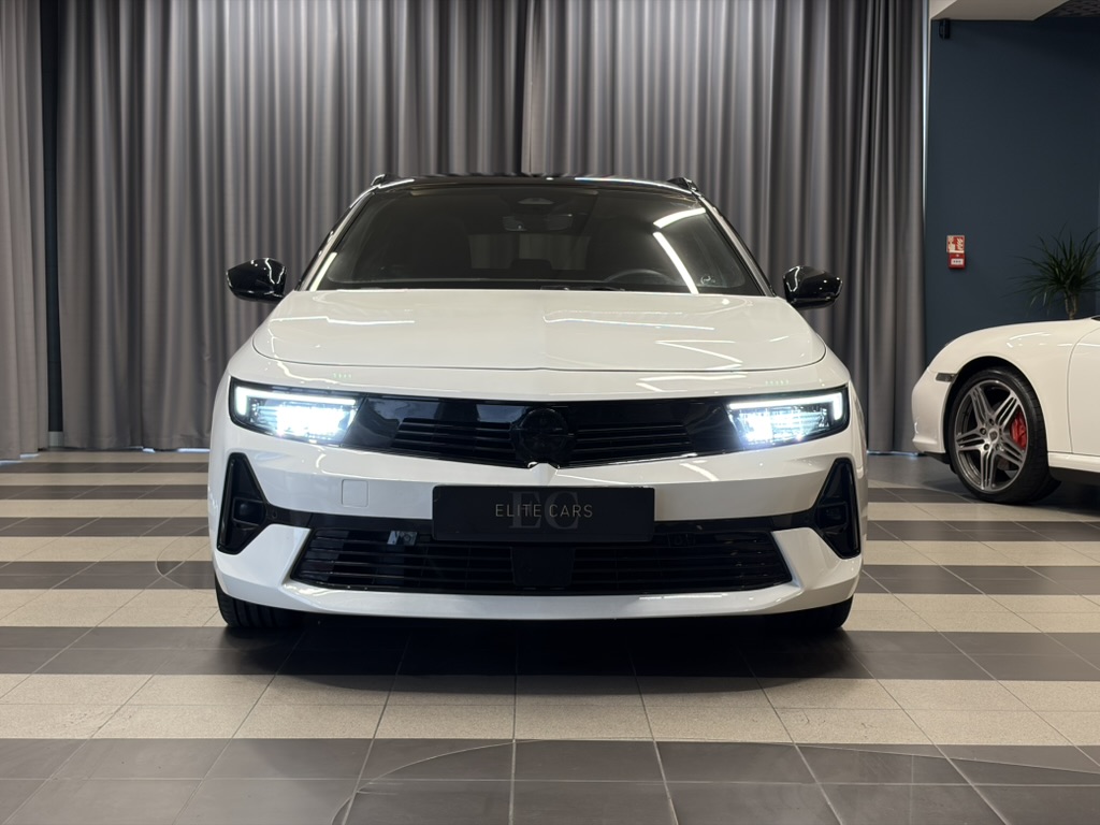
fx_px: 1652
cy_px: 412
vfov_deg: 28.0
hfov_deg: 36.8
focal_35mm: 52
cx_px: 550
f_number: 1.6
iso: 40
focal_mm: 5.96
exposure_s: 1/75
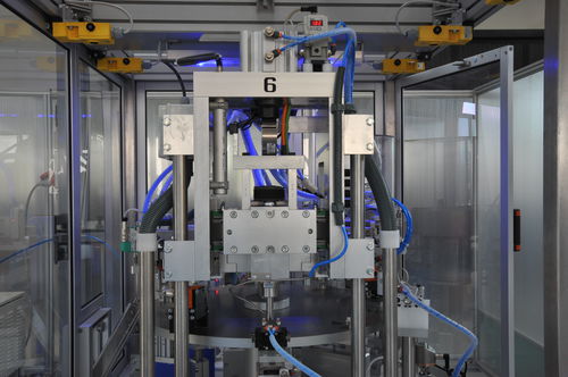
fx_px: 599
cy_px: 188
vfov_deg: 35.0
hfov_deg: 50.8
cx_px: 284
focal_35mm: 38
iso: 1000
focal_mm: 38
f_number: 25
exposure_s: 1/10
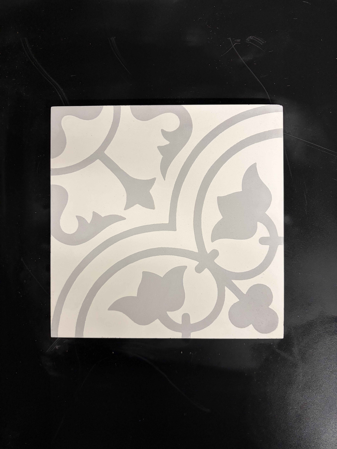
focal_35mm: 26
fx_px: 337
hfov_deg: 53.1
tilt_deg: -87.7
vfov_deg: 67.3
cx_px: 168
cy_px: 224
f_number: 1.6
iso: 200
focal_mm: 5.96
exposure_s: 1/60
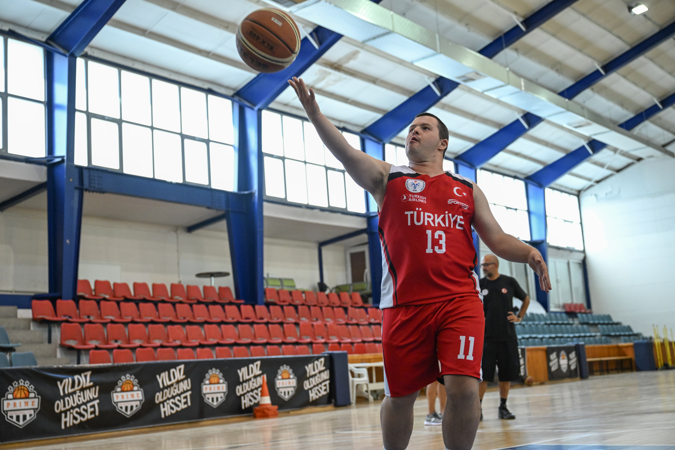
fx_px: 862
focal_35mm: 46
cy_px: 225
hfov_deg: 42.7
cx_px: 338
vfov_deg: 29.2
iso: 3200
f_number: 3.5
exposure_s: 1/800
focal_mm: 46
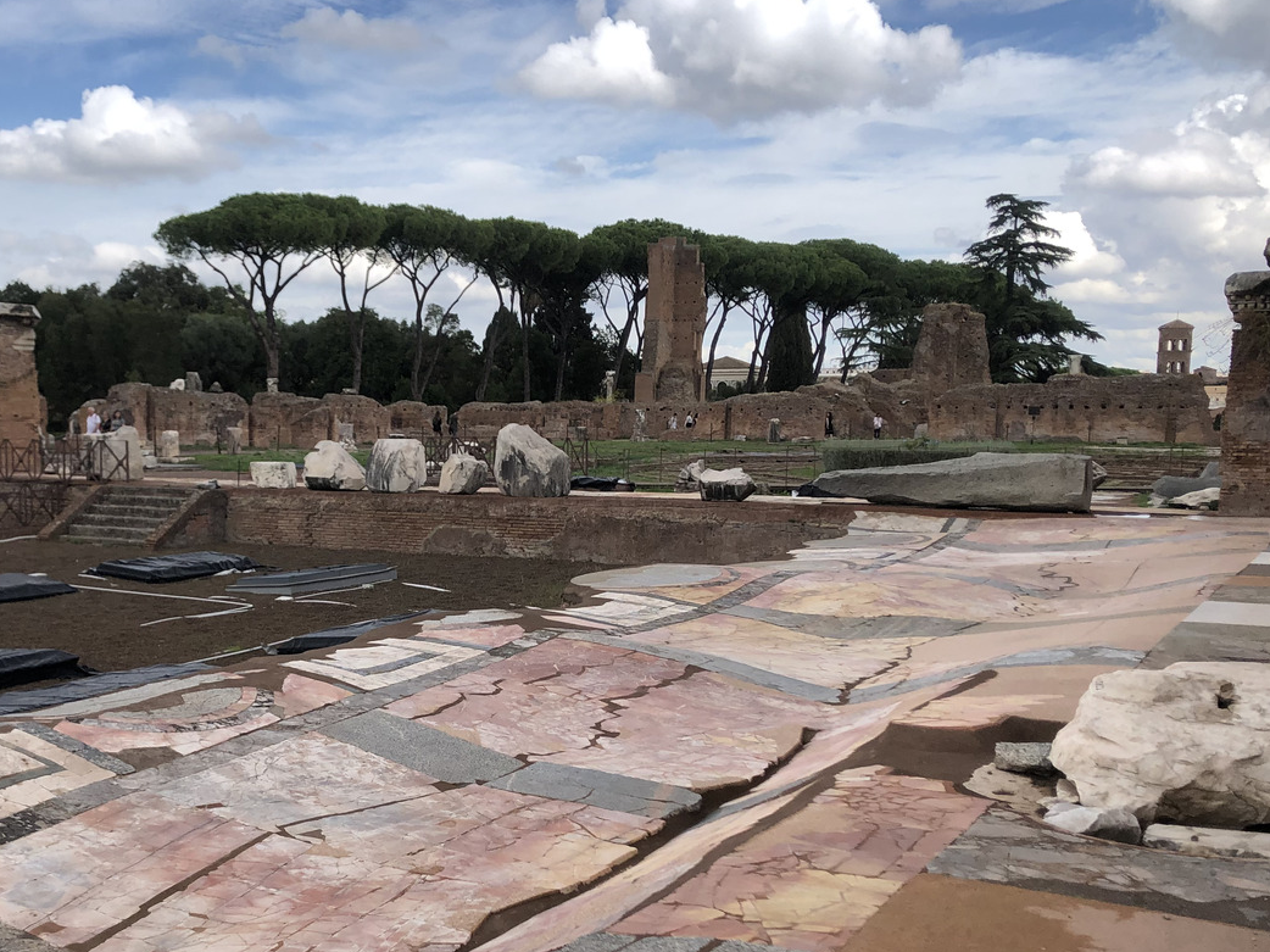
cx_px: 367
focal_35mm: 43
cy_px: 635
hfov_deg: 42.9
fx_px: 1577
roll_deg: +0.8
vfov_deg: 33.3
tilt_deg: -7.9
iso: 20
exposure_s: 1/1548
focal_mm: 4
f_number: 1.8
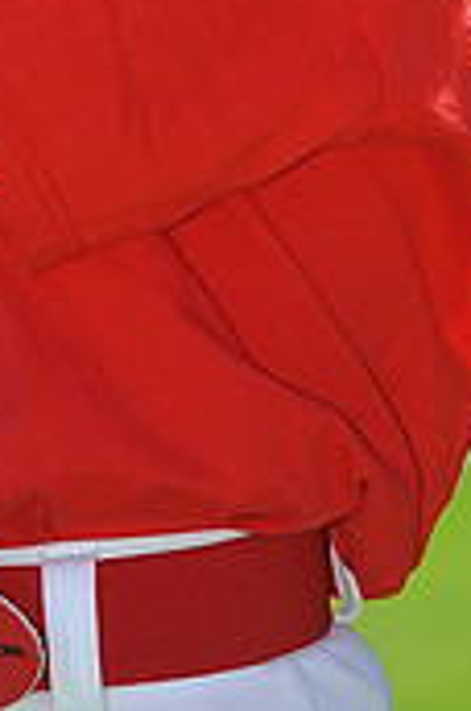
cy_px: -484
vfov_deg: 3.0
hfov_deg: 2.0
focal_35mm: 676
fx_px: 13319
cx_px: 74
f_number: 4.5
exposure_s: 1/640
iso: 200
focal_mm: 200
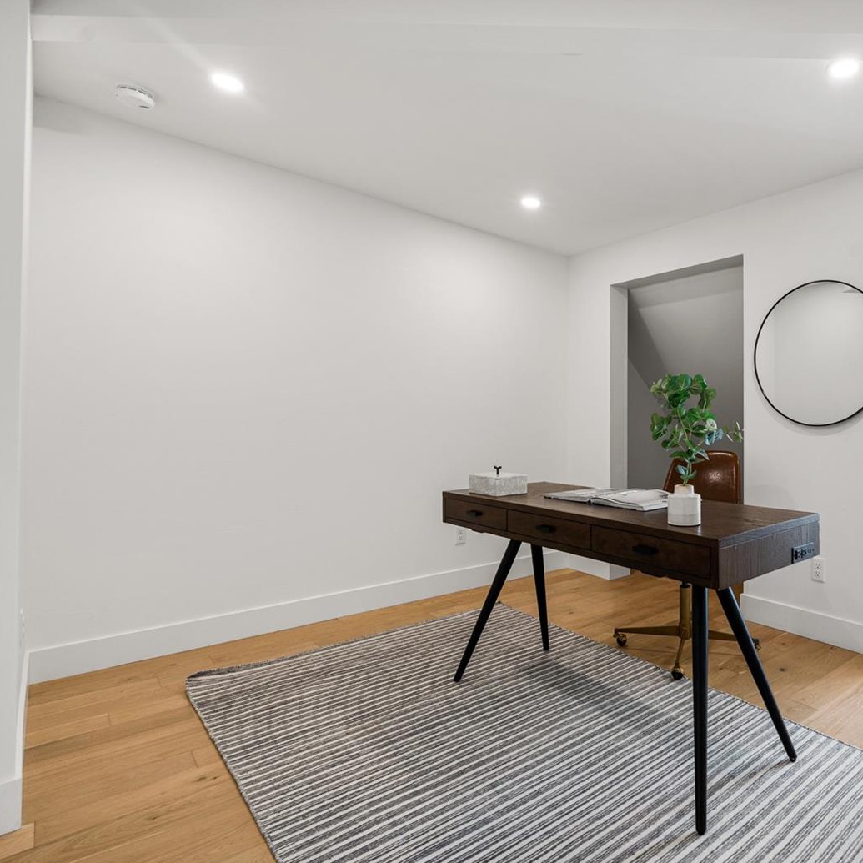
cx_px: 622
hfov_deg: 67.0
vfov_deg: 70.5
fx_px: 611
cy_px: 423
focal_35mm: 22
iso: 100
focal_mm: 16.5
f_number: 8
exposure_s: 1/8
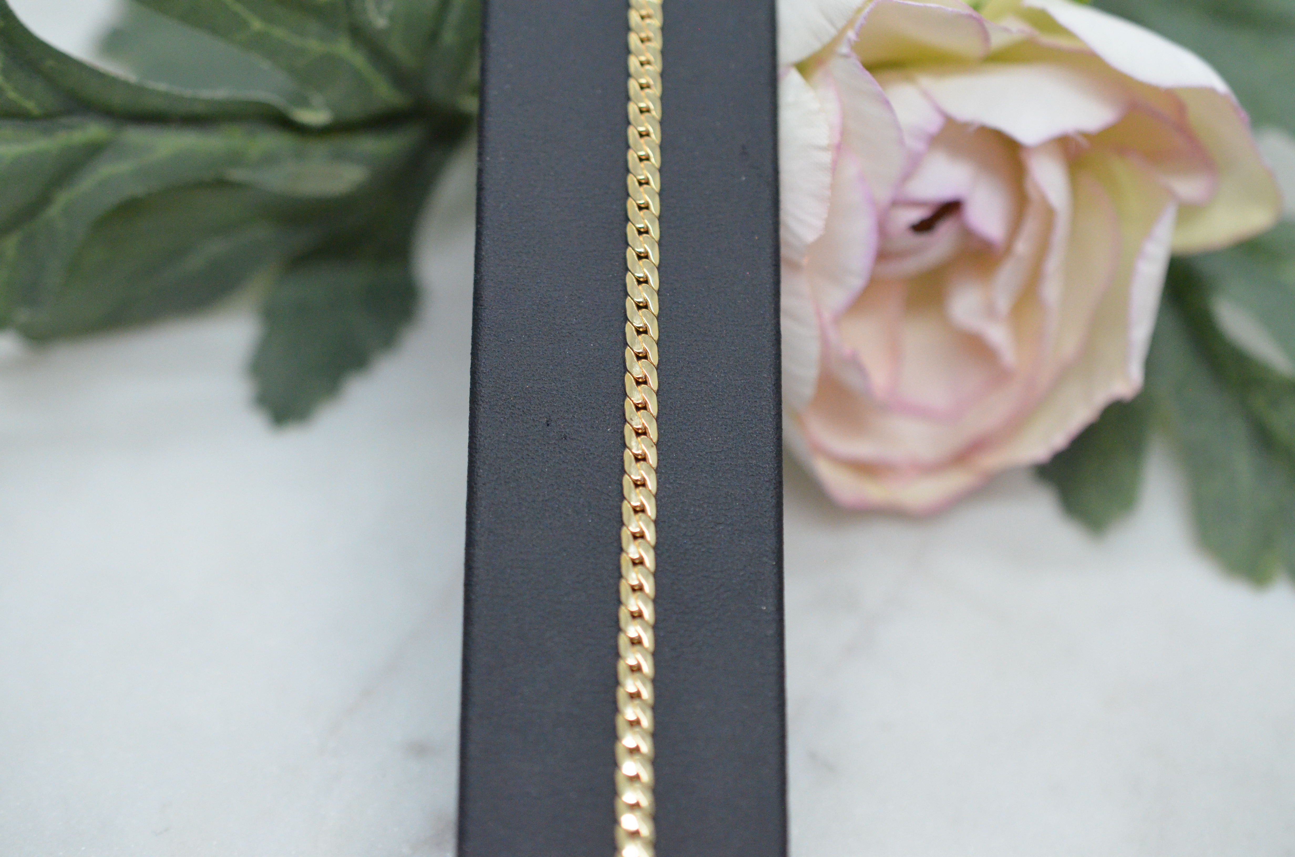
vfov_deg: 22.5
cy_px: 428
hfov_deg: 33.5
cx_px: 648
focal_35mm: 60
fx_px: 2154
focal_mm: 40
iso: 3200
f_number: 4
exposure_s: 1/2000
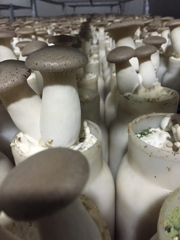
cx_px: 90
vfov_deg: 61.7
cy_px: 120
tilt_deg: -26.7
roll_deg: +2.4
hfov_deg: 48.2
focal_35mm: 29
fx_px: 201
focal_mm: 4.15
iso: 320
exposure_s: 1/17
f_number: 2.2
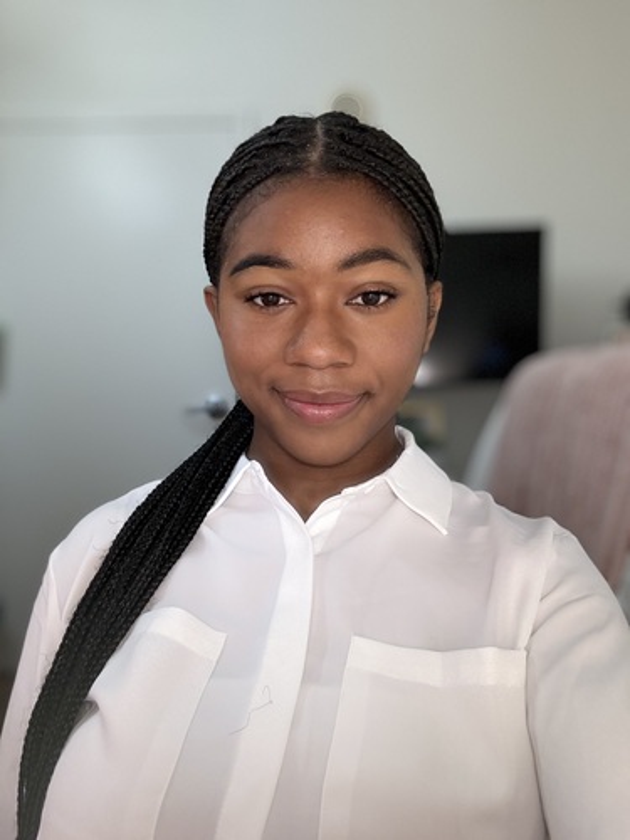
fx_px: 728
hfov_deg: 46.8
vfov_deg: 60.0
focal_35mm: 30
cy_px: 420
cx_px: 315
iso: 200
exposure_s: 1/59
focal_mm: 2.69
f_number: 1.9
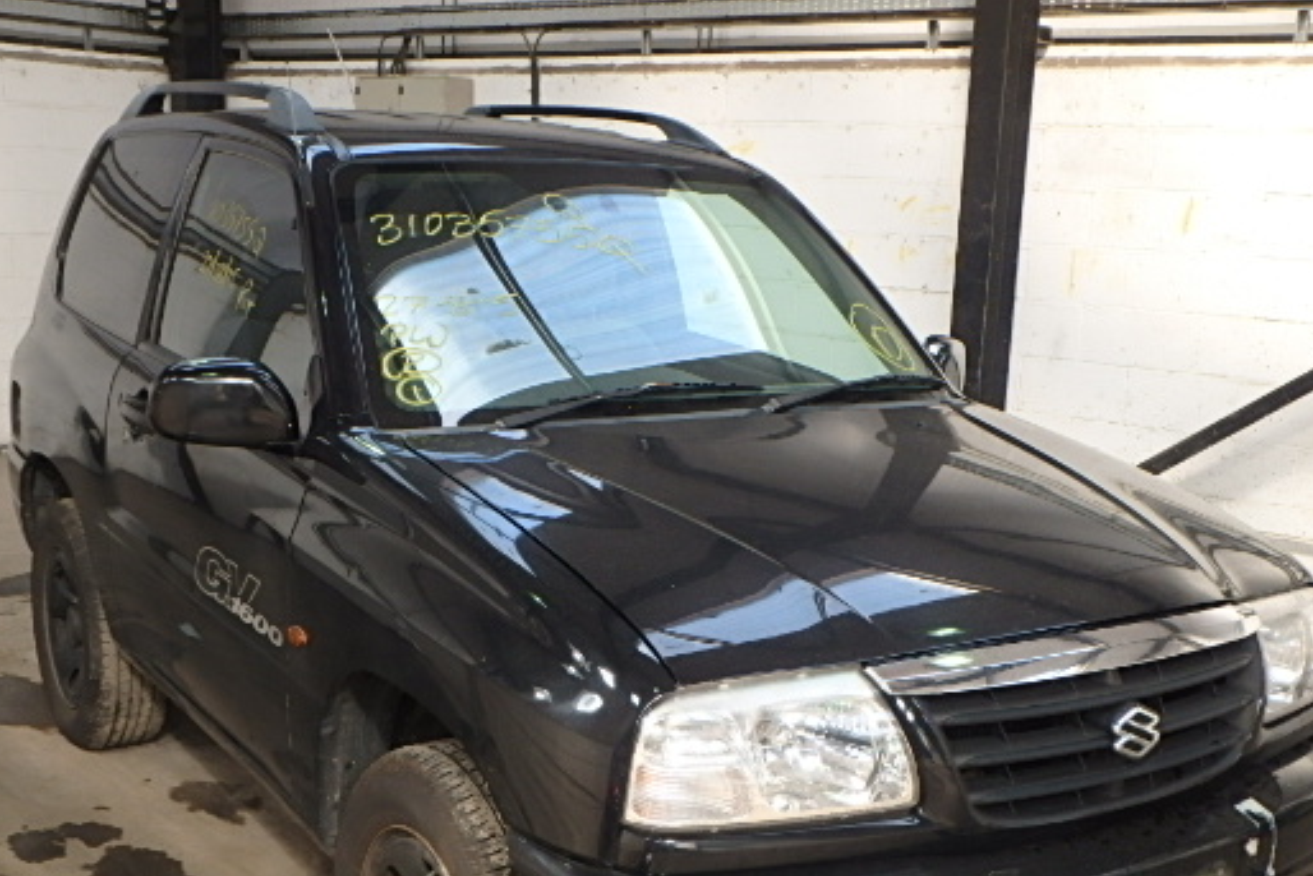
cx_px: 695
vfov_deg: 30.2
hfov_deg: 44.5
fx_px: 1605
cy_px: 610
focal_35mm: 44
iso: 250
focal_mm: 6
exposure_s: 1/40
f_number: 4.9
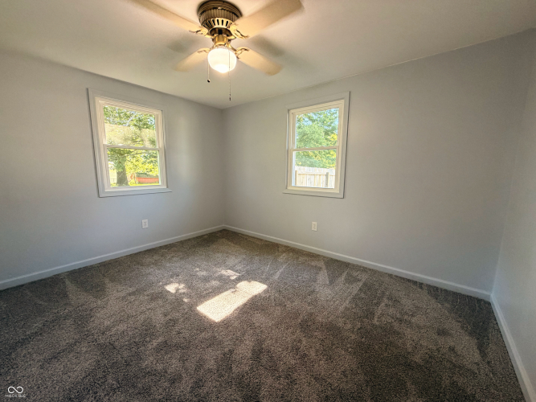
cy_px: 201
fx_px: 217
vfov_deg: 85.7
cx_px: 268
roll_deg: -0.9
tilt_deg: -8.2
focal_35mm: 14
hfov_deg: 102.1
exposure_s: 1/60
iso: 200
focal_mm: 2.22
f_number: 2.2
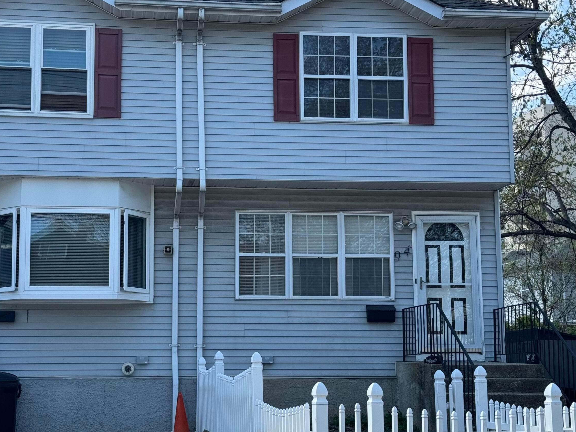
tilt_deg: +7.3
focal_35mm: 64
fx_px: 1065
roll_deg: -0.7
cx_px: 222
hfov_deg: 30.2
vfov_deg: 22.9
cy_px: 246
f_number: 1.78
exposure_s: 1/1366
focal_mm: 6.76
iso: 64
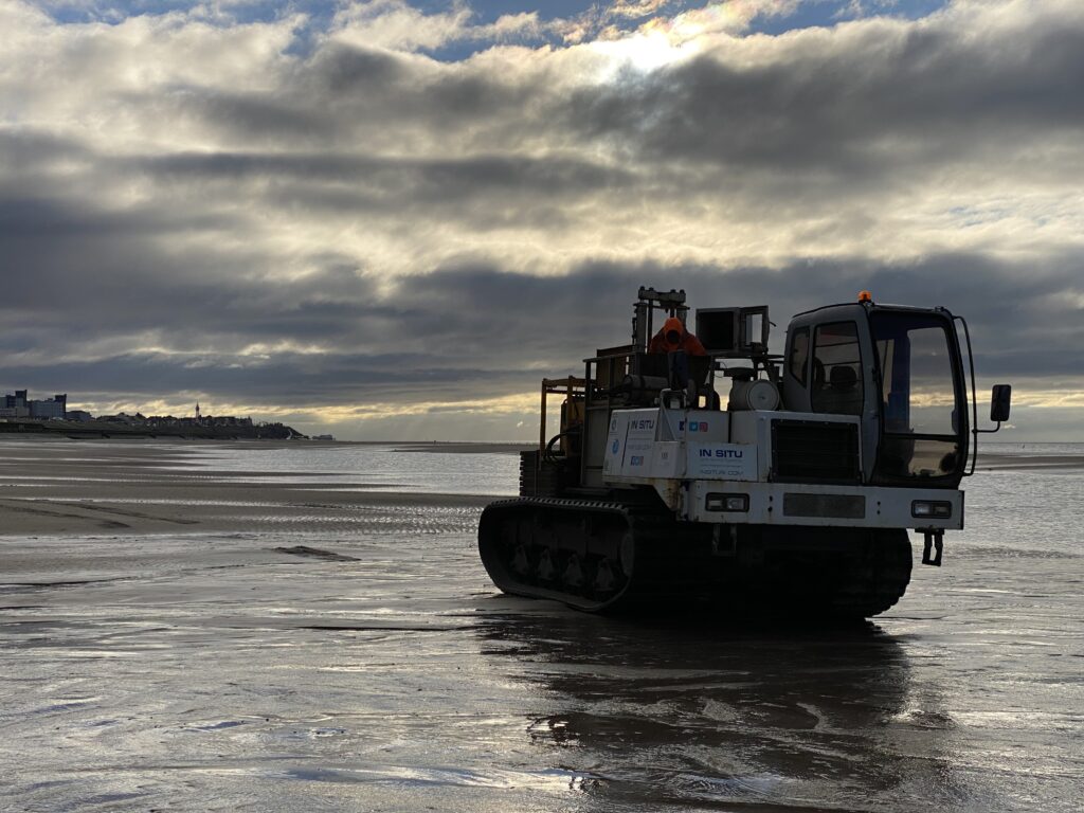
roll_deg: -0.2
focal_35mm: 52
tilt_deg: +1.1
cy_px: 406
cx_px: 542
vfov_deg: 28.0
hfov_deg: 36.8
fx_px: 1628
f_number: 2
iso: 25
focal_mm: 6
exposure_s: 1/3984
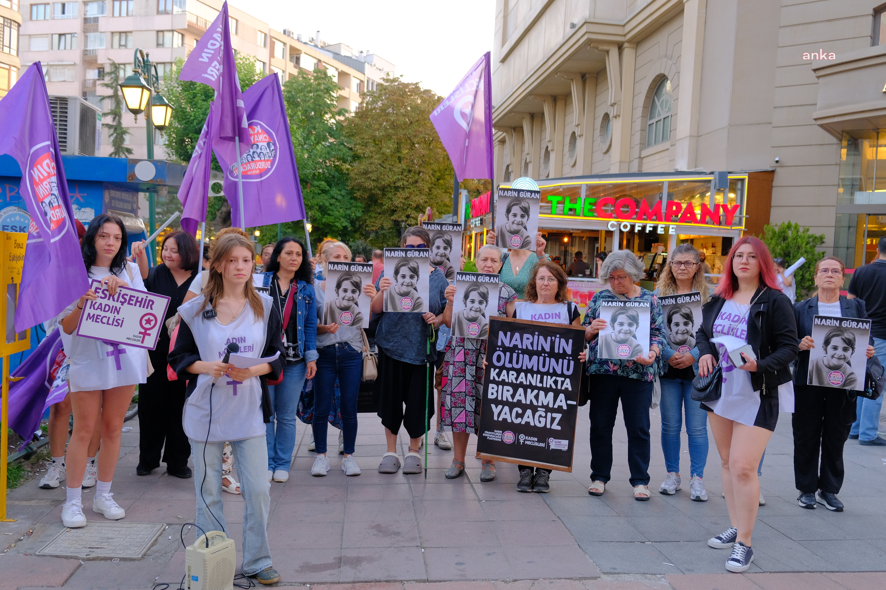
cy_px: 295
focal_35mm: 31
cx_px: 443
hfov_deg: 60.3
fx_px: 763
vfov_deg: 42.3
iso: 640
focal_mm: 20.5
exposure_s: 1/100
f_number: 3.2
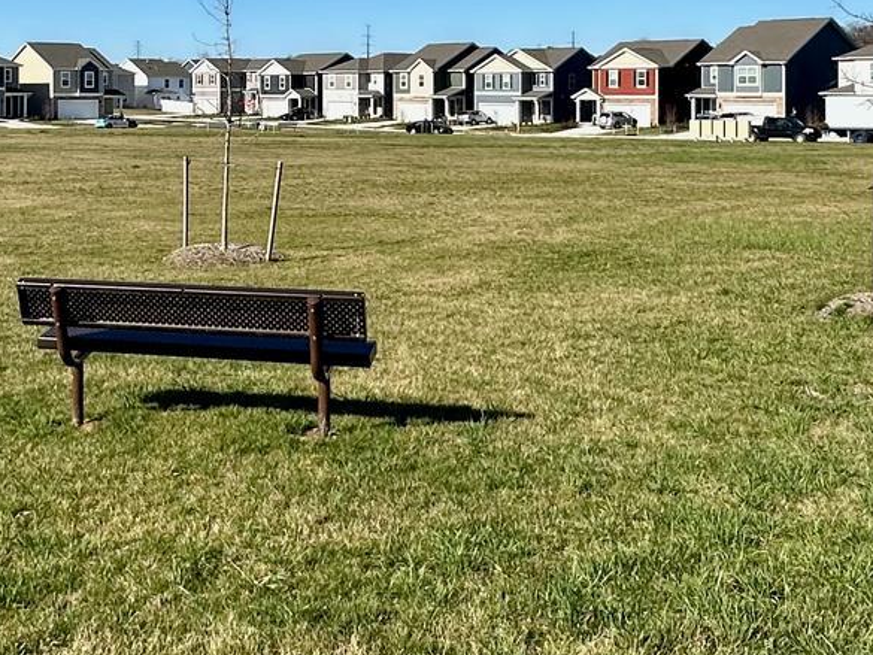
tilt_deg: +0.7
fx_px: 1236
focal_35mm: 49
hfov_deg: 38.2
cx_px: 257
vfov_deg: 28.7
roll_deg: +0.9
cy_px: 87
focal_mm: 2.22
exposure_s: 1/2398
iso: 50
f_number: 2.2
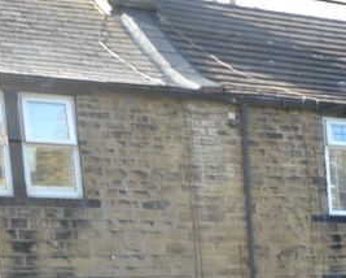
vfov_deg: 13.5
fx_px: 1107
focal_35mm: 108
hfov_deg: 13.1
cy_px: 409
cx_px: 845
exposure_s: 1/125
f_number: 5.6
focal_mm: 10
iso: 320
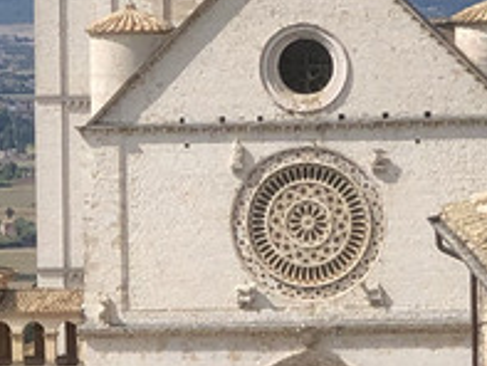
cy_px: -331
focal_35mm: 317
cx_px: 349
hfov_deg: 6.2
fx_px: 4462
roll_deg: +1.7
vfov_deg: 4.6
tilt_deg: +3.5
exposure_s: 1/1230
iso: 16
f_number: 2.4
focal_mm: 6
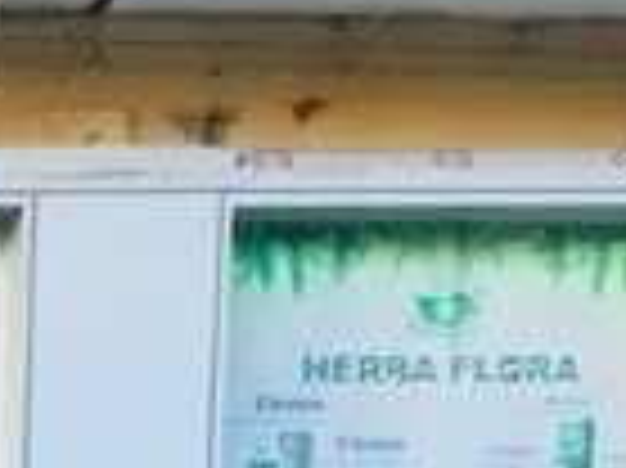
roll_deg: -1.6
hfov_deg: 12.7
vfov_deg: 9.7
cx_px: -599
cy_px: 1046
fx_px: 2493
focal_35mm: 138
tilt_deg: -6.8
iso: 80
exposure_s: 1/33
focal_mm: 4.15
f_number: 2.2
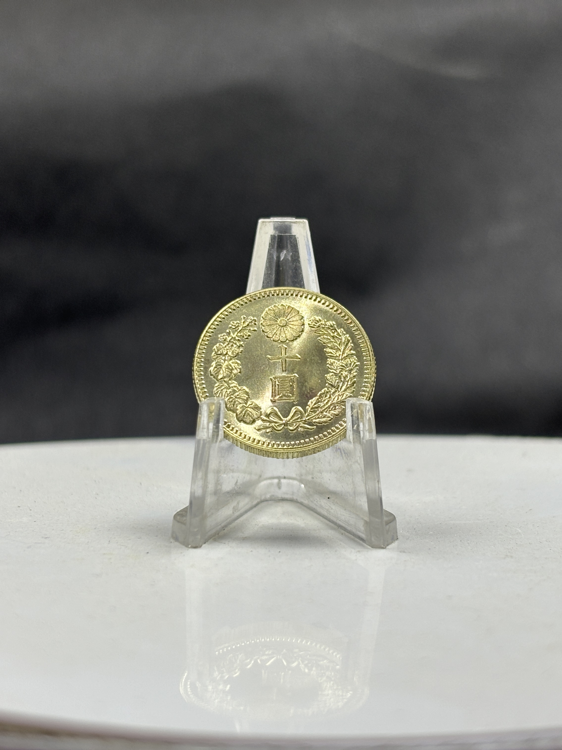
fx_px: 1126
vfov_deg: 36.8
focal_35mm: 52
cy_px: 375
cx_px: 281
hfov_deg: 28.0
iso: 32
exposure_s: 1/50
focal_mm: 5.96
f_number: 1.6
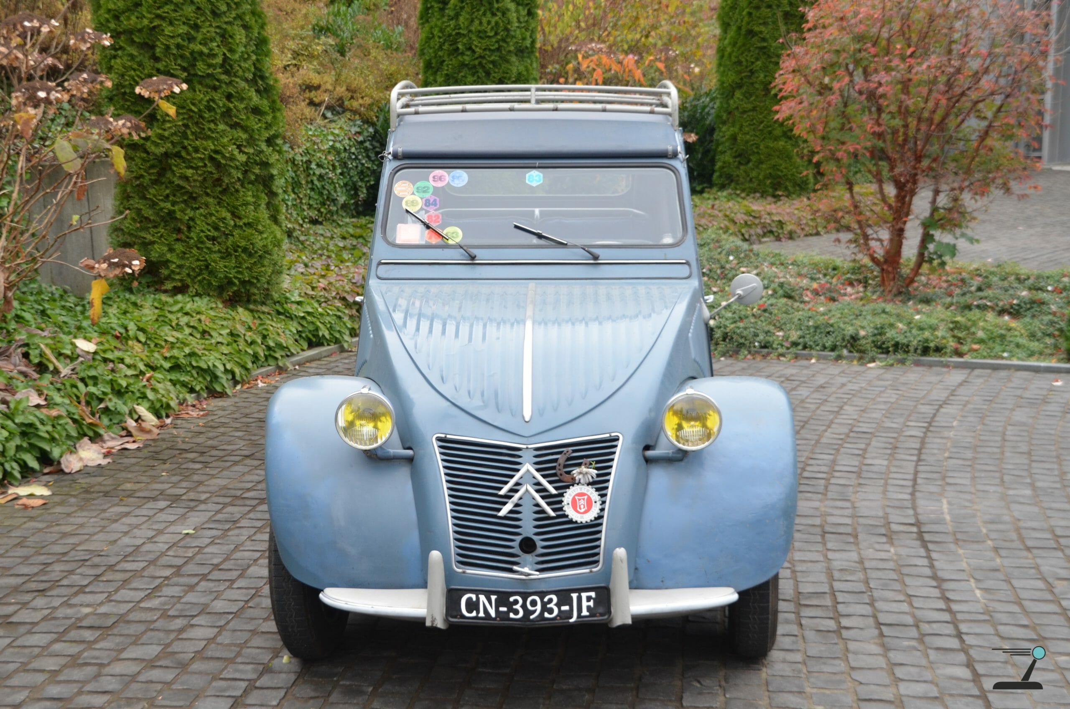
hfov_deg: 39.0
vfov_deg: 26.4
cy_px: 354
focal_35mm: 51
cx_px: 535
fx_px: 1513
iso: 500
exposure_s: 1/125
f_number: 5.6
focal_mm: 34
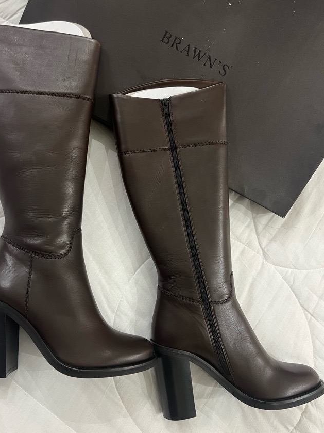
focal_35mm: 31
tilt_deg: -72.5
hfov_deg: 45.3
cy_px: 204
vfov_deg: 58.3
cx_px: 139
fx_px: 387
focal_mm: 5.7
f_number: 1.5
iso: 250
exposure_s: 1/50
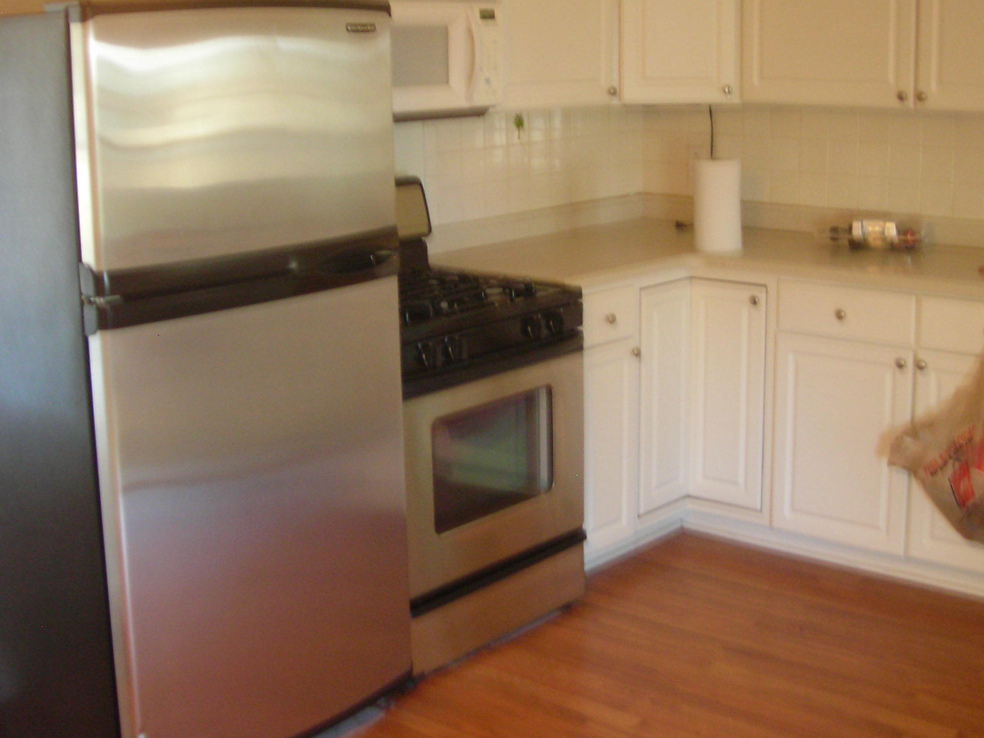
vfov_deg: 29.0
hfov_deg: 38.2
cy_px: 295
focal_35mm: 50
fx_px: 1421
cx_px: 495
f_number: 3.2
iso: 151
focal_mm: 6.3
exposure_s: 1/4
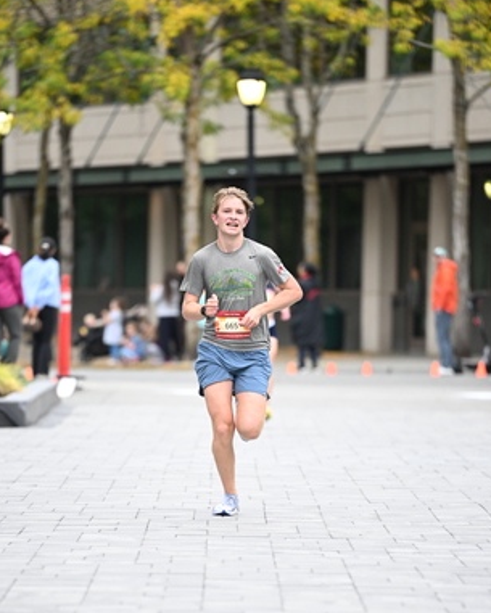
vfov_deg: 7.1
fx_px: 4921
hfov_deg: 5.7
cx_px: 241
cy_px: 418
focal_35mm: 271
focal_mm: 200
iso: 1600
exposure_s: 1/800
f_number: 2.8
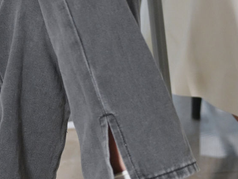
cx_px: 6
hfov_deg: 8.5
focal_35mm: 232
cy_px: -151
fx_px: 1596
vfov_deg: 6.3
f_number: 2.2
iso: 1800
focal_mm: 50
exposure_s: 1/100
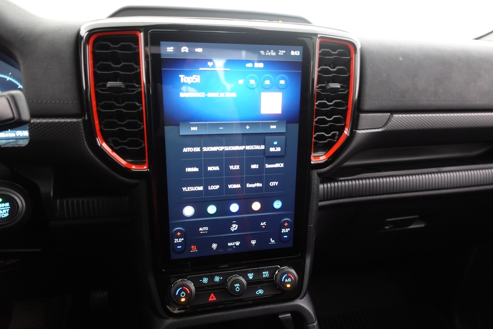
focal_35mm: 24
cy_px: 164
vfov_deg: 53.1
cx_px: 246
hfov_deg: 73.7
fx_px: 329
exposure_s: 1/10
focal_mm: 9.4
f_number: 1.8
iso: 800
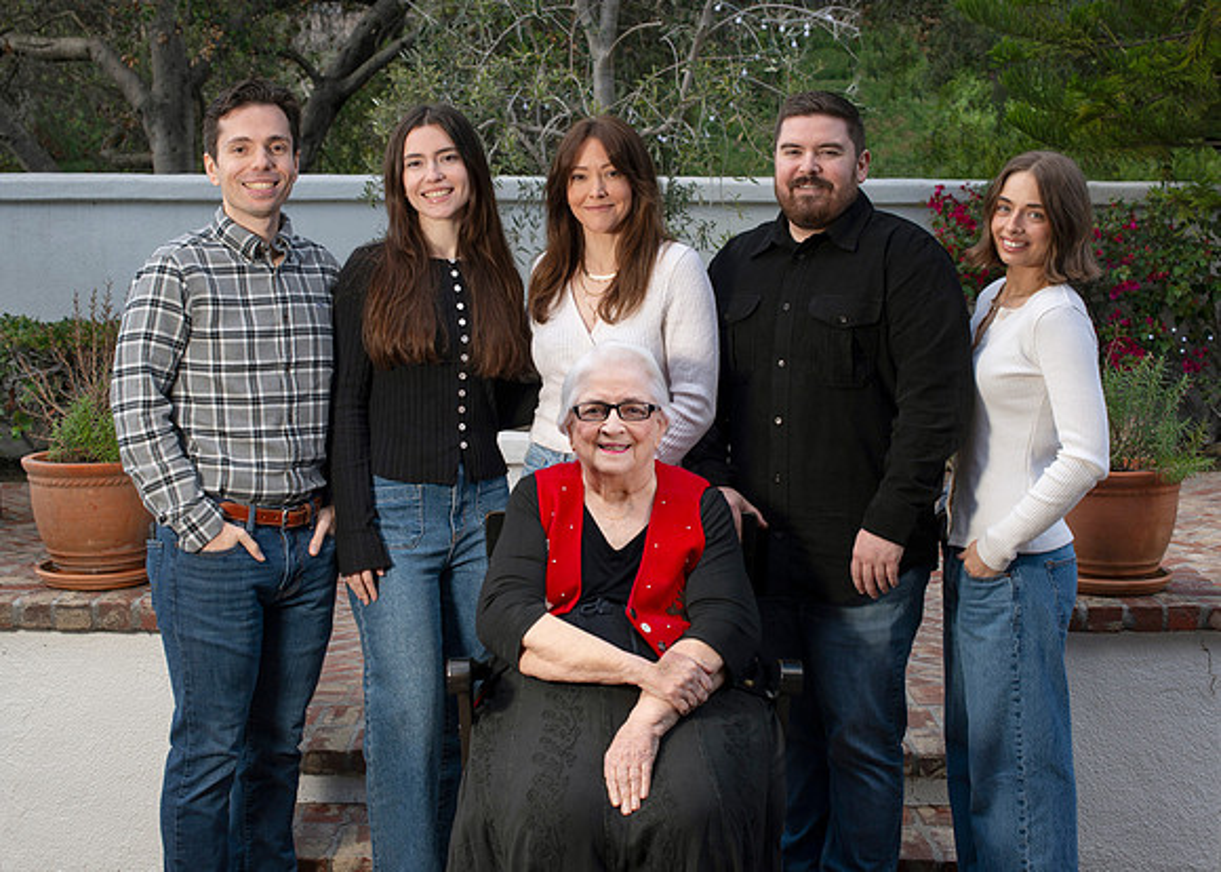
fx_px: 1878
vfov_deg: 26.1
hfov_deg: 36.0
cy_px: 431
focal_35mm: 54
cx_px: 591
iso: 250
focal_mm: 50
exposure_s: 1/200
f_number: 6.3
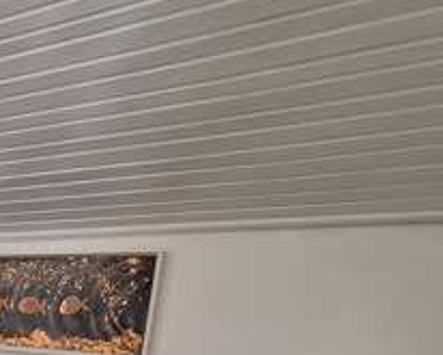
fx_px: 551
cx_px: -113
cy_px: 486
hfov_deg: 33.7
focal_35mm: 42
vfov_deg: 28.0
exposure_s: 1/50
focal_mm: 1.74
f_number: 2.2
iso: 100
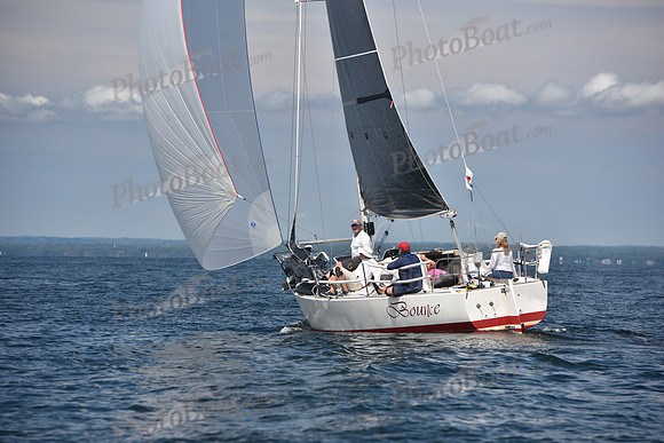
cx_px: 332
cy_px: 222
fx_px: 3690
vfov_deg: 6.9
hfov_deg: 10.3
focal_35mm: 200
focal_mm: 200
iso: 200
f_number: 7.1
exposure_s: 1/500
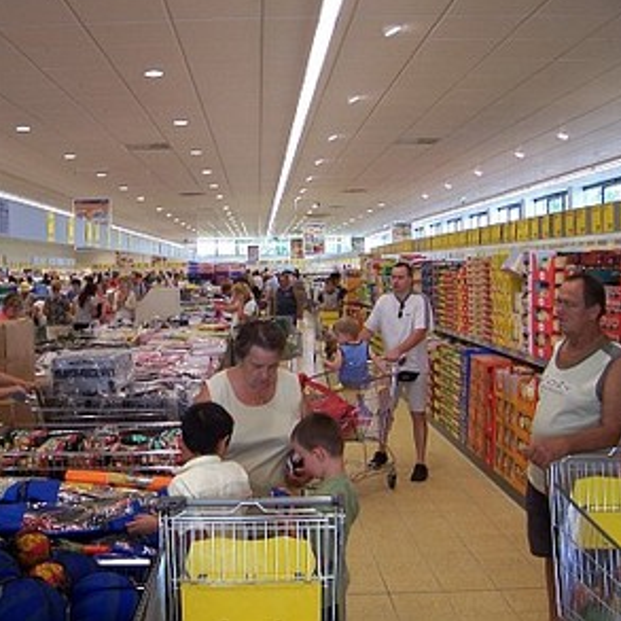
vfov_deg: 40.9
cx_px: 246
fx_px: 832
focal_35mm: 41
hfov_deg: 40.7
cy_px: 305
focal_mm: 5.6
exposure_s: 1/60
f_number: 2.7
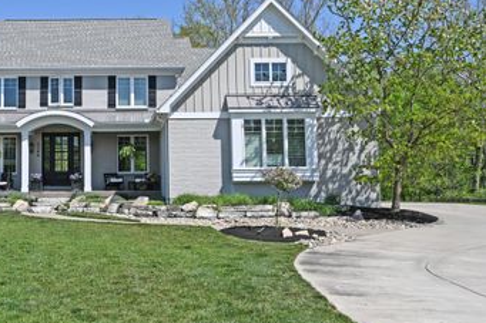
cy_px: 126
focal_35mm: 44
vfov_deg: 30.4
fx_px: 594
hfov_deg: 43.3
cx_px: 131
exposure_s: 1/400
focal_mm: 30
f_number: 8
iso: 100
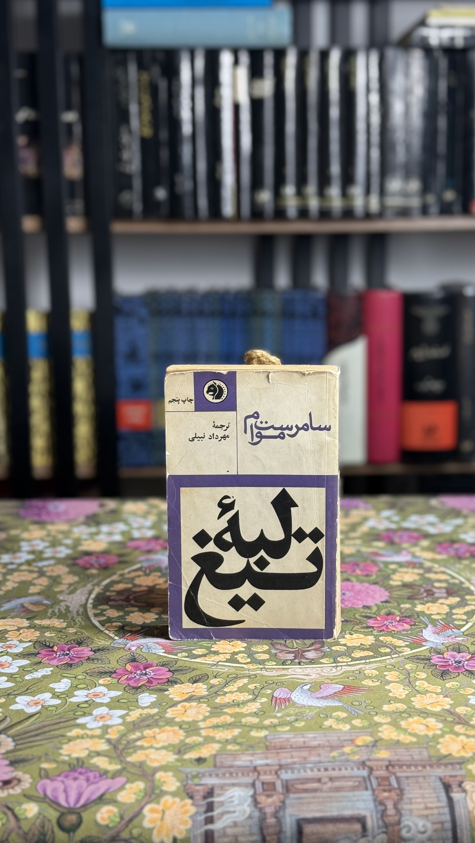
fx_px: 1187
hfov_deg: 22.6
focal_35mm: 53
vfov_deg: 39.2
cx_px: 287
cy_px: 422
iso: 100
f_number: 1.78
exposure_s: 1/100
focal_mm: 6.76
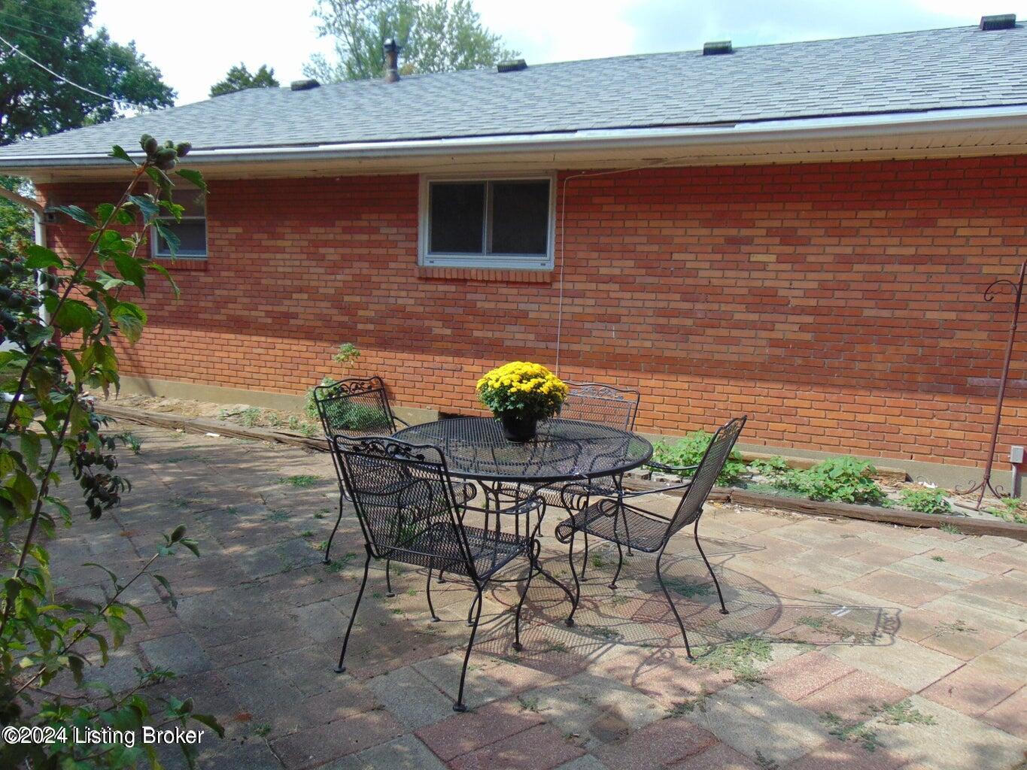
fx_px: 742
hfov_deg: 69.4
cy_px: 385
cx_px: 514
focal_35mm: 25
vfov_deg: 54.9
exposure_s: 1/500
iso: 80
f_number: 3
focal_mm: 4.5
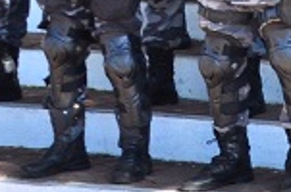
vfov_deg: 5.3
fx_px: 2089
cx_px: 725
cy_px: -33
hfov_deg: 7.4
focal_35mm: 259
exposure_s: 1/640
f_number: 4
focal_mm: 26
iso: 400
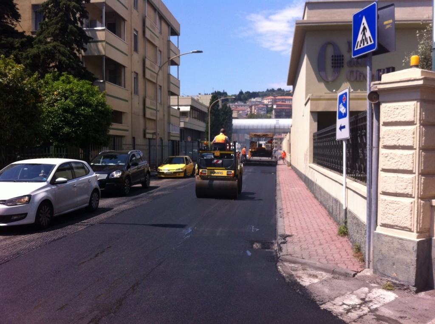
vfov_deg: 40.6
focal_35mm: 35
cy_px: 162
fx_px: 439
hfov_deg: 52.7
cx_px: 218
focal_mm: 3.85
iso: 80
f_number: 2.8
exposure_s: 1/1117
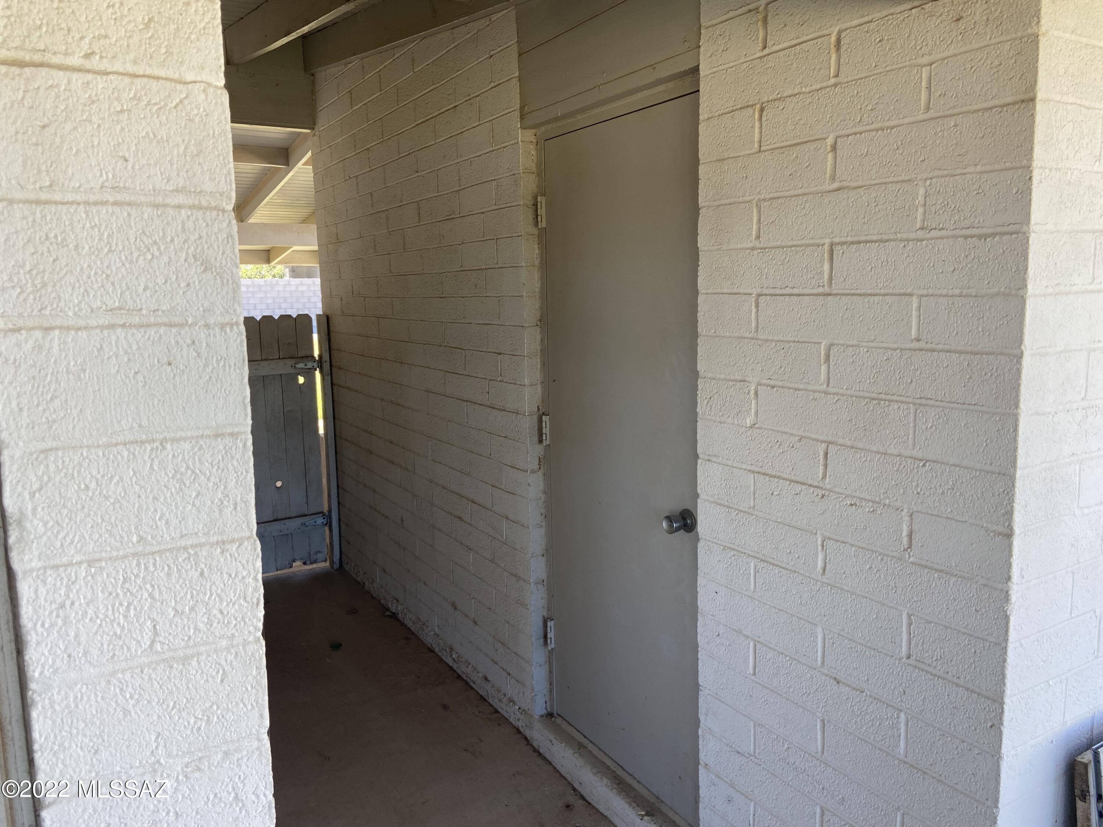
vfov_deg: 53.1
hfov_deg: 67.3
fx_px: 828
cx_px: 552
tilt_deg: -7.9
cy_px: 414
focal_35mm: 26
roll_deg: +1.3
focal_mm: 4.25
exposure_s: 1/121
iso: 40
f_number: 1.8
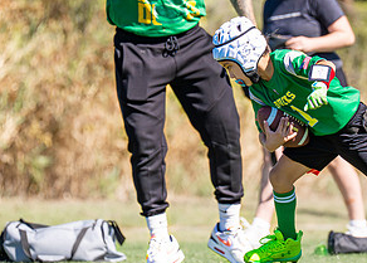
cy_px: 113
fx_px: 7051
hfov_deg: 3.0
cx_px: 267
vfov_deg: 2.1
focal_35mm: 676
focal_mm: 200
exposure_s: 1/2500
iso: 200
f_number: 2.8
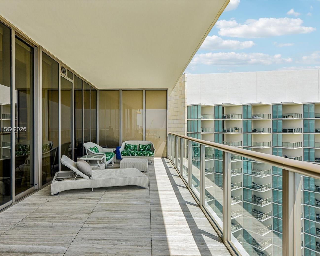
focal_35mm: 23
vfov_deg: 60.9
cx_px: 146
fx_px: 218
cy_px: 130
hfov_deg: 72.5
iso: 200
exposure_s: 1/320
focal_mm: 20
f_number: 9
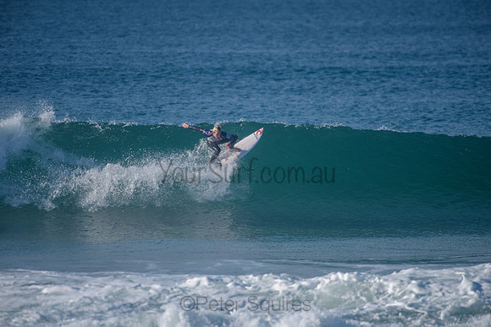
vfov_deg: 2.7
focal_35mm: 515
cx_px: 246
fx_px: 7022
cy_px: 164
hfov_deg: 4.0
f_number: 5.6
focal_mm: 500
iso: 250
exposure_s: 1/2000
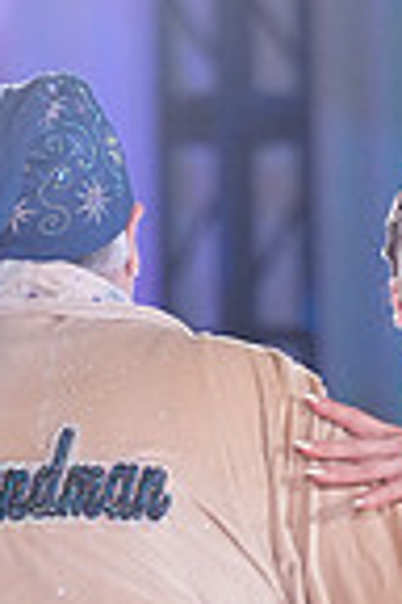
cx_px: 400
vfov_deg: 3.3
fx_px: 10401
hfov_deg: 2.2
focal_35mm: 621
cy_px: 1078
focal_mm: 154
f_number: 4
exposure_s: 1/400
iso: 3200
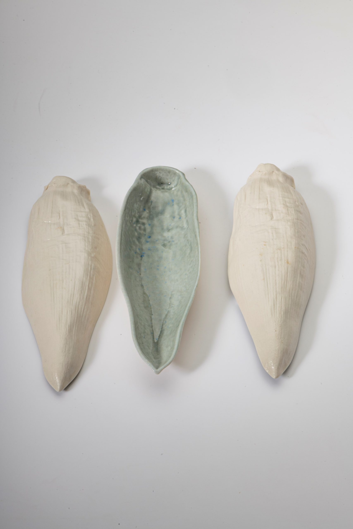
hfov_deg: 13.0
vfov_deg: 19.5
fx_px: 1544
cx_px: 176
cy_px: 264
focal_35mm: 105
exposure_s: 1/160
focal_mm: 105
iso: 100
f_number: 32
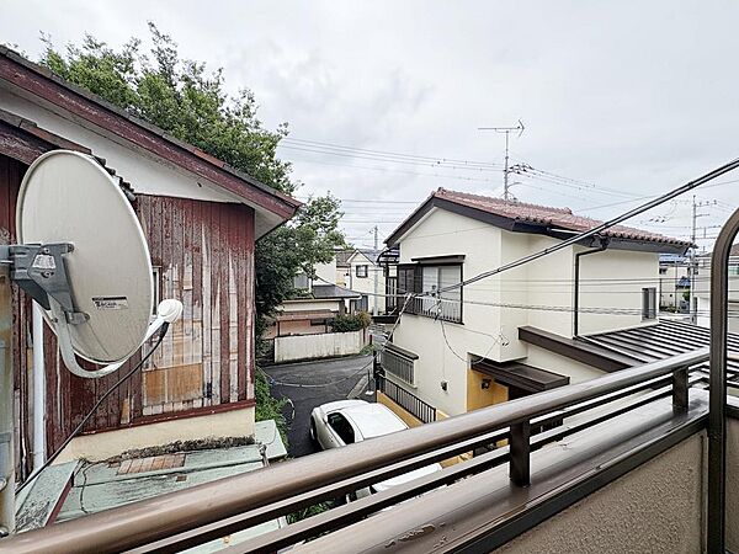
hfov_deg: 102.1
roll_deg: +1.6
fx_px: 299
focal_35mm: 14
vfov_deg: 85.7
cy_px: 277
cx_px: 370
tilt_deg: -0.4
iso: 50
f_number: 2.2
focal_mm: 2.22
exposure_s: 1/1449
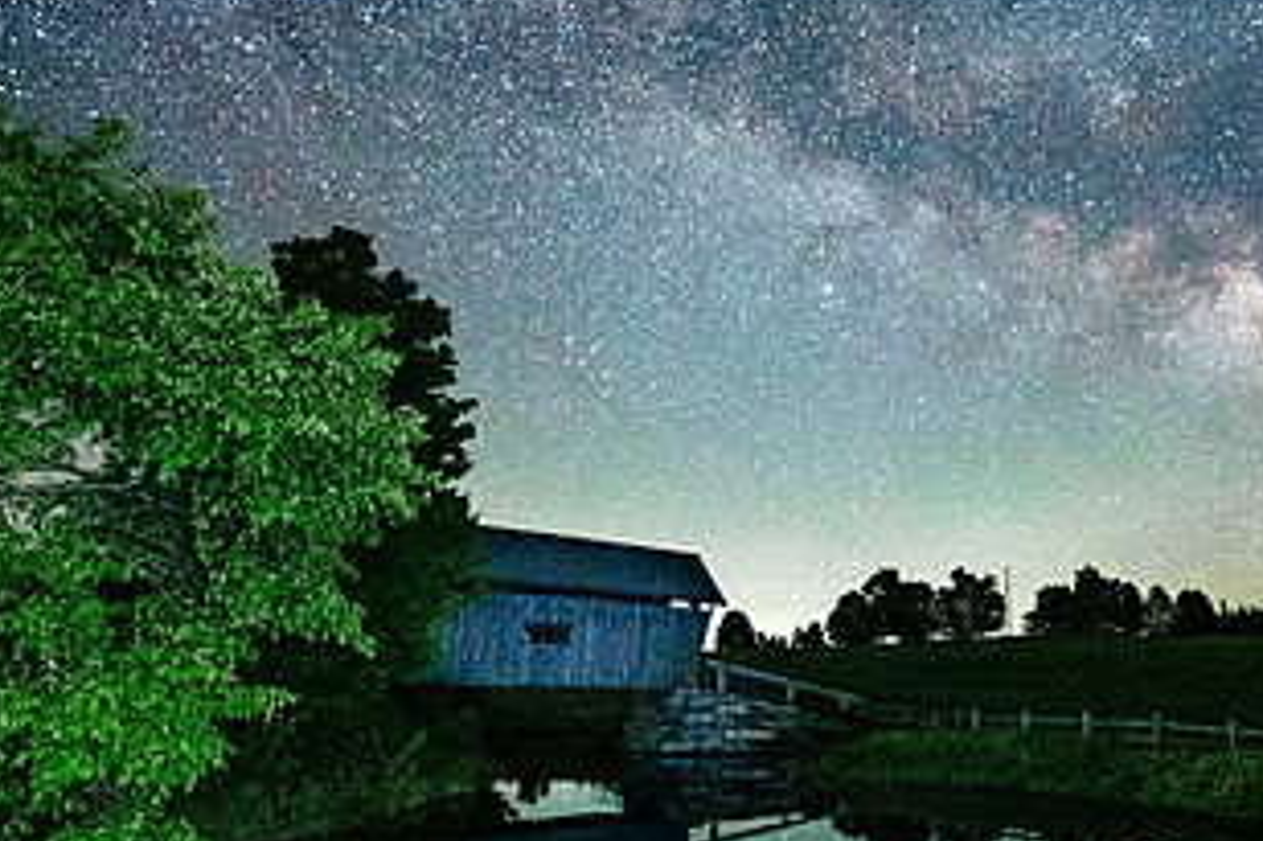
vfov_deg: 44.8
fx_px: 1017
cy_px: 484
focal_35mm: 29
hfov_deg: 60.5
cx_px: 936
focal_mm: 14
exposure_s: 30
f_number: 4
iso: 2500
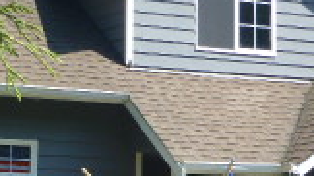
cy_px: 145
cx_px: 116
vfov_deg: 6.4
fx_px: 1573
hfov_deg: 11.4
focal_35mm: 189
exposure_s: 1/400
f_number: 4.1
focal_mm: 7.9
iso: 100
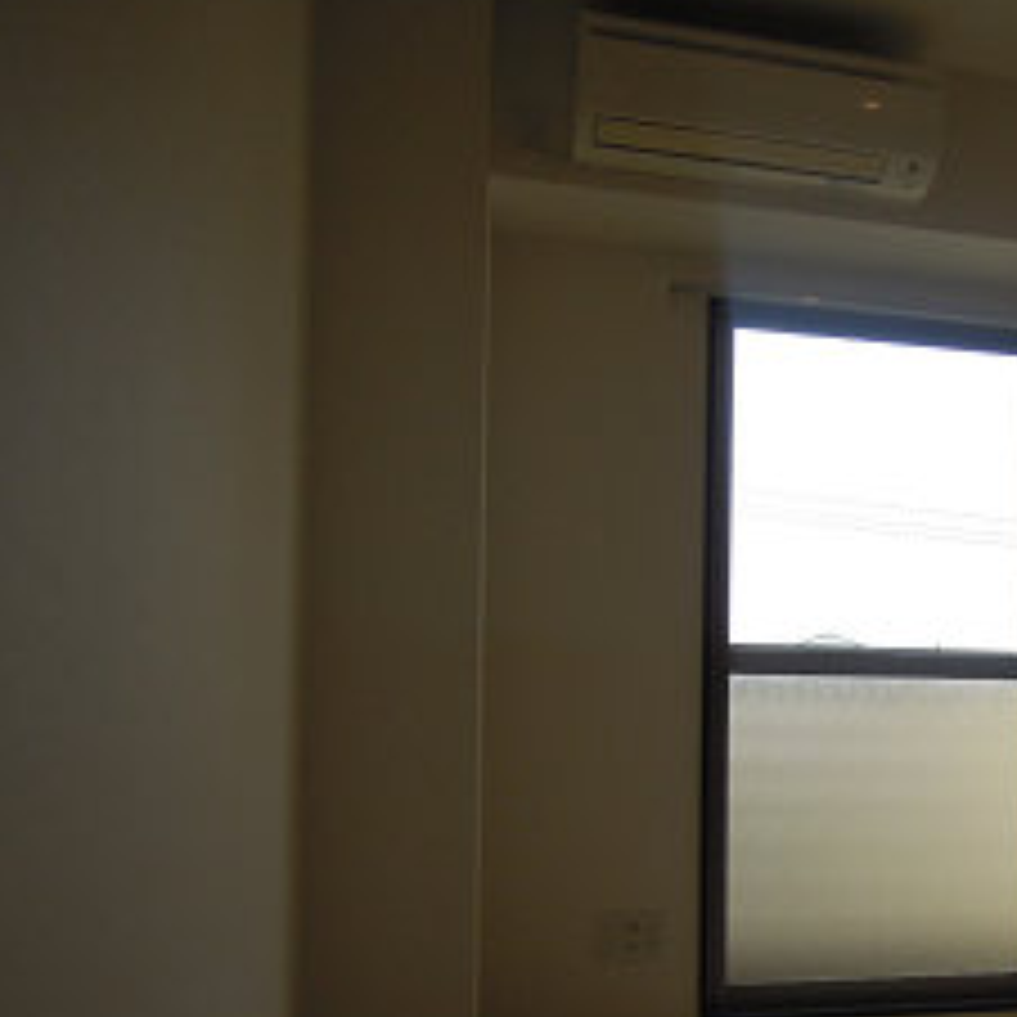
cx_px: 1035
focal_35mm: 45
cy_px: 706
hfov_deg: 34.0
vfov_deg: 37.0
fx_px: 1496
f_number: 2.8
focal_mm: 4.3
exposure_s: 1/640
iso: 160
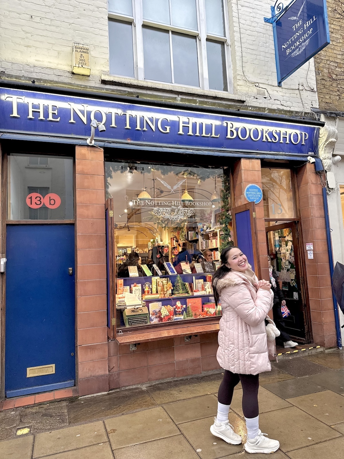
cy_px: 230
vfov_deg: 71.6
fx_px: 318
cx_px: 172
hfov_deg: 56.8
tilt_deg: +5.7
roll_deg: +3.0
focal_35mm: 24
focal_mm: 6.76
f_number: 1.78
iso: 200
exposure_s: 1/100
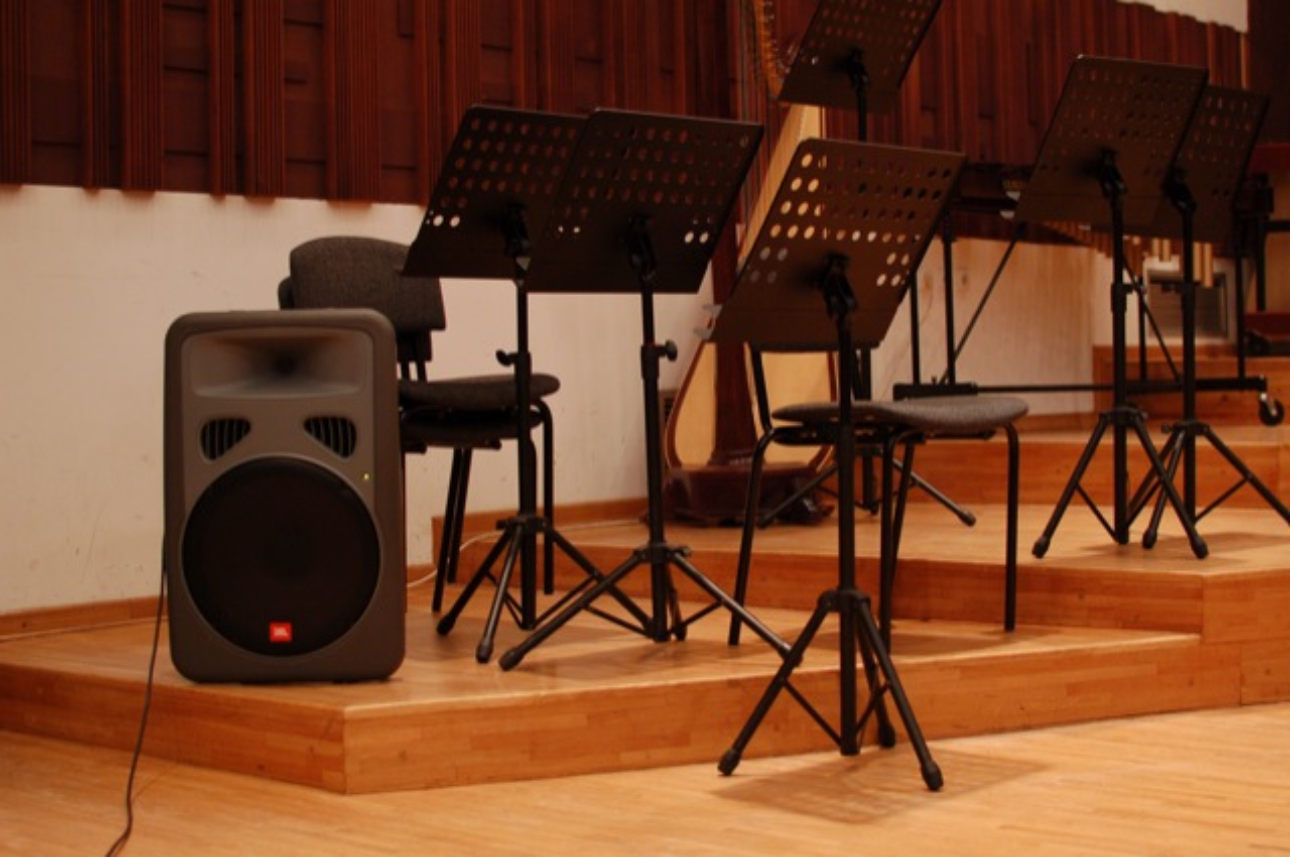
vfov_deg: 25.7
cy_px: 428
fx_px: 1879
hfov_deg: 37.9
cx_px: 645
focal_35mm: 52
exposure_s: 1/40
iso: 800
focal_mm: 35
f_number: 3.2
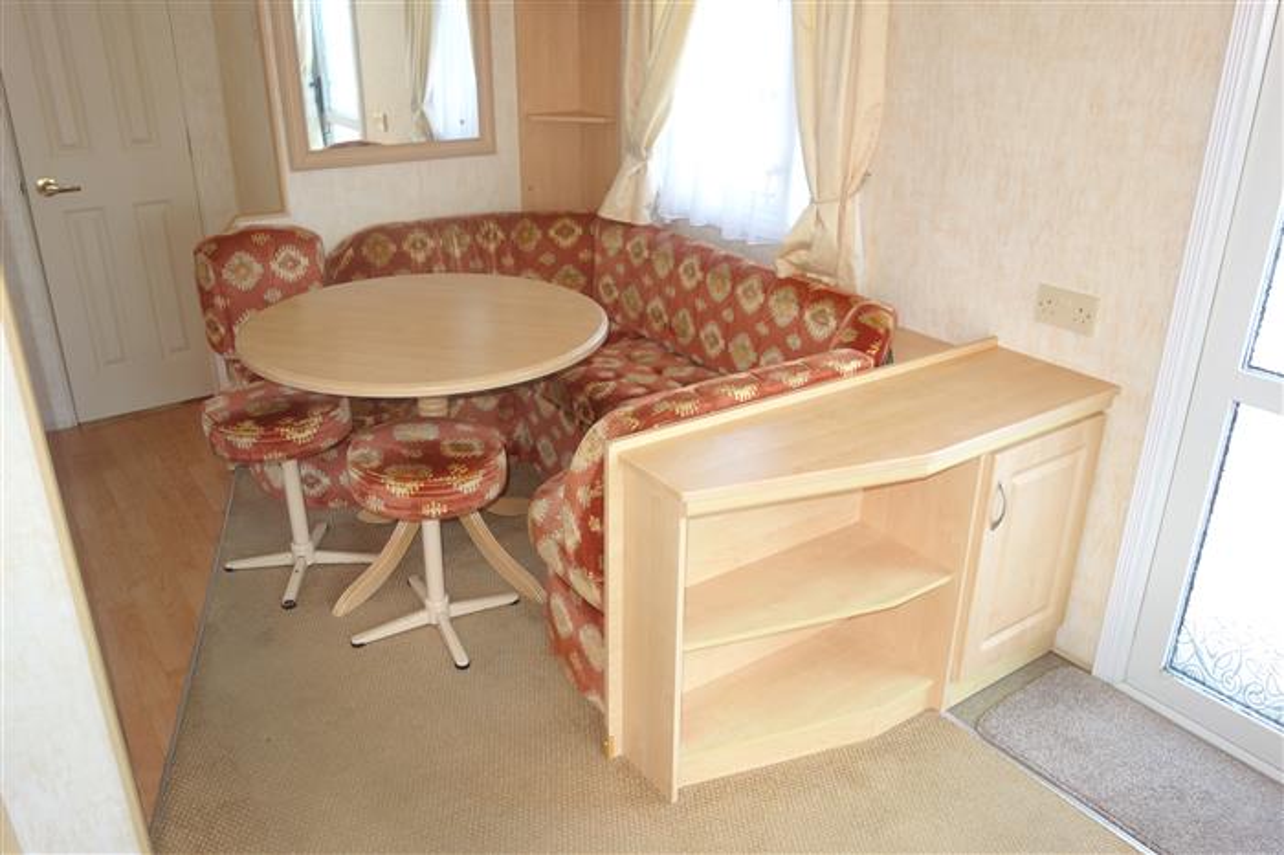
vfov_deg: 46.4
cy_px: 428
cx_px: 642
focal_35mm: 28
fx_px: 998
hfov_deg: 65.5
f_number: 2.5
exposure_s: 1/100
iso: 125
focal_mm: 10.4
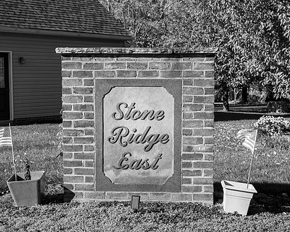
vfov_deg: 23.5
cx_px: 141
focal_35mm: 65
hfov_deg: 29.1
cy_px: 126
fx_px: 558
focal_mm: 49
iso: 64
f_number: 7.1
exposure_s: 1/125
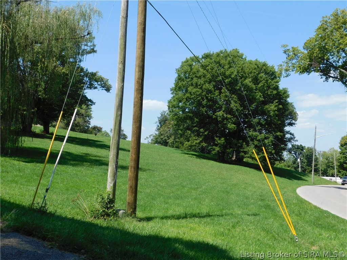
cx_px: 174
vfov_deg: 39.7
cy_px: 130
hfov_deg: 51.4
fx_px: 361
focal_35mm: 36
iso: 125
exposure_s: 1/800
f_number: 3.5
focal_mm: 6.3
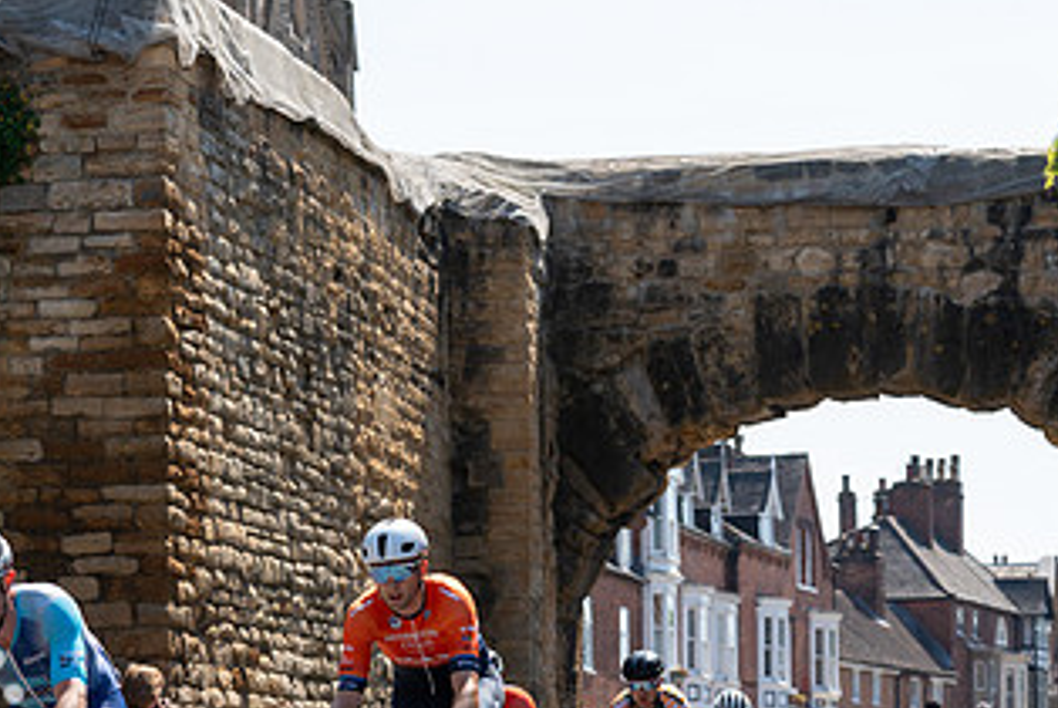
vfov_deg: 9.0
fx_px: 4501
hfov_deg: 13.4
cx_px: 256
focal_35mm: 153
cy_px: 642
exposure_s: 1/800
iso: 160
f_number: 5
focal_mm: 75
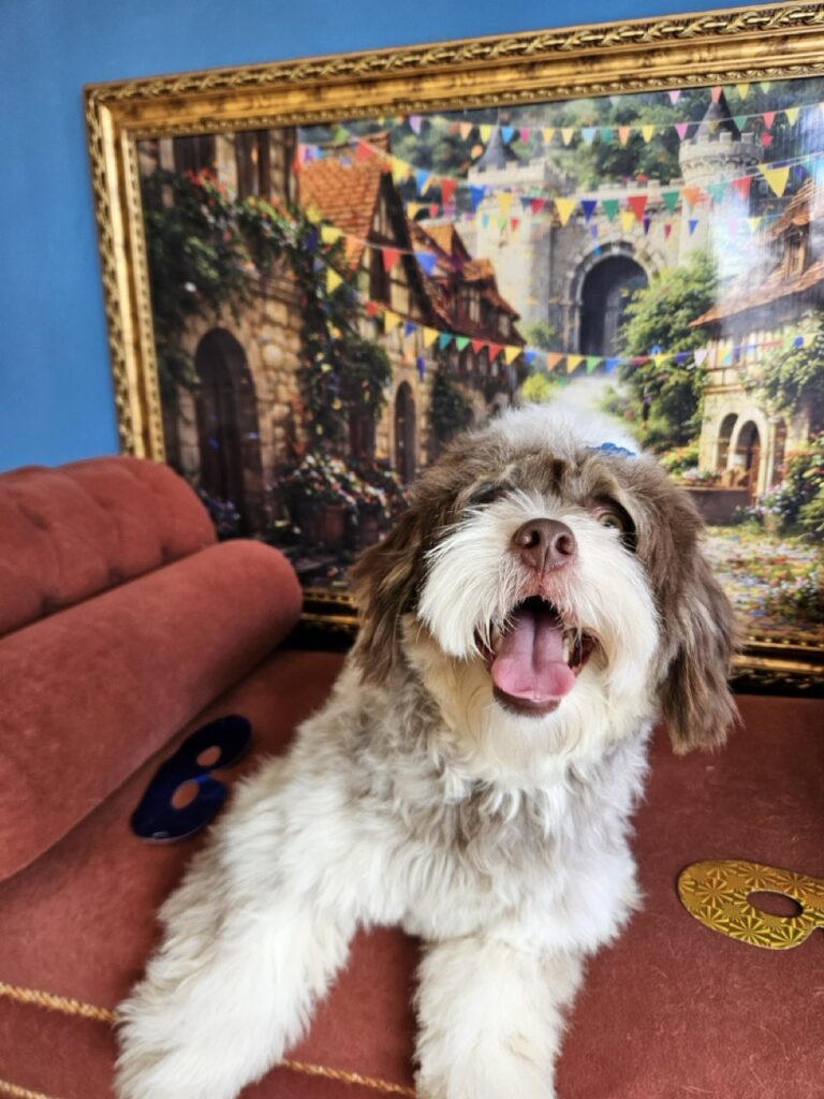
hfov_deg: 58.9
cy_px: 550
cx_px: 412
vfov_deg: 73.9
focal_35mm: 23
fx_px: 730
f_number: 1.8
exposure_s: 1/207
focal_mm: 5.4
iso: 125
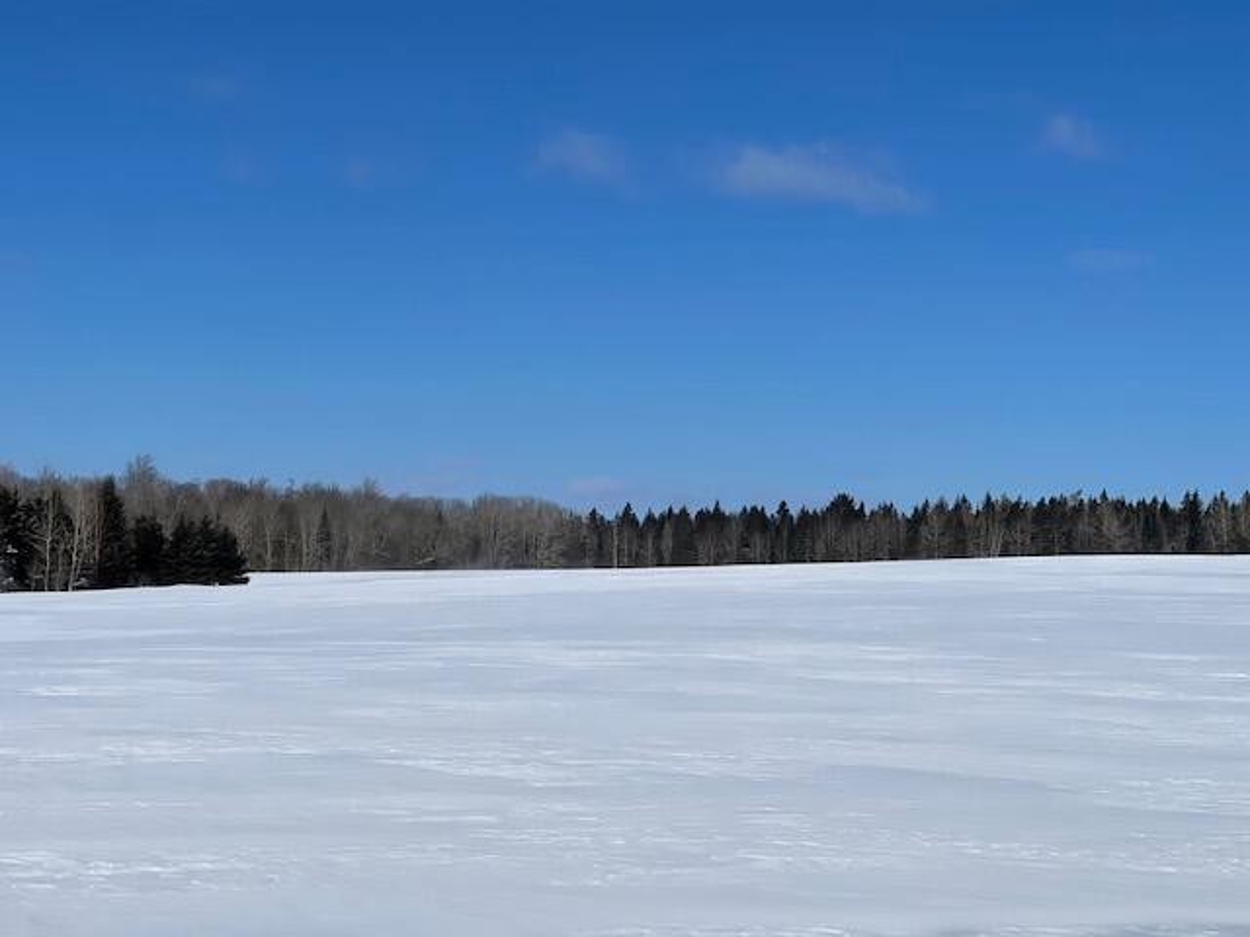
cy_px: 468
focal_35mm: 64
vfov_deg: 22.9
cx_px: 625
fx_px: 2311
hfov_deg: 30.3
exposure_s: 1/3922
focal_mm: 7.5
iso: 20
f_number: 2.2
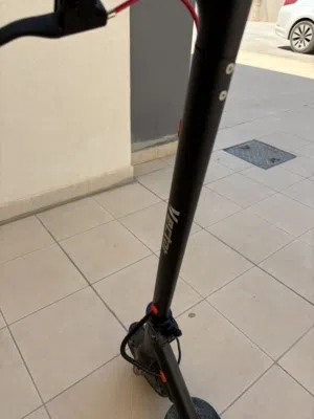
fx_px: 314
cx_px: 157
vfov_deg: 67.3
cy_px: 210
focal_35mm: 26
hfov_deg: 53.1
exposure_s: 1/1901
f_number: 1.6
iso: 64
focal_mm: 5.96
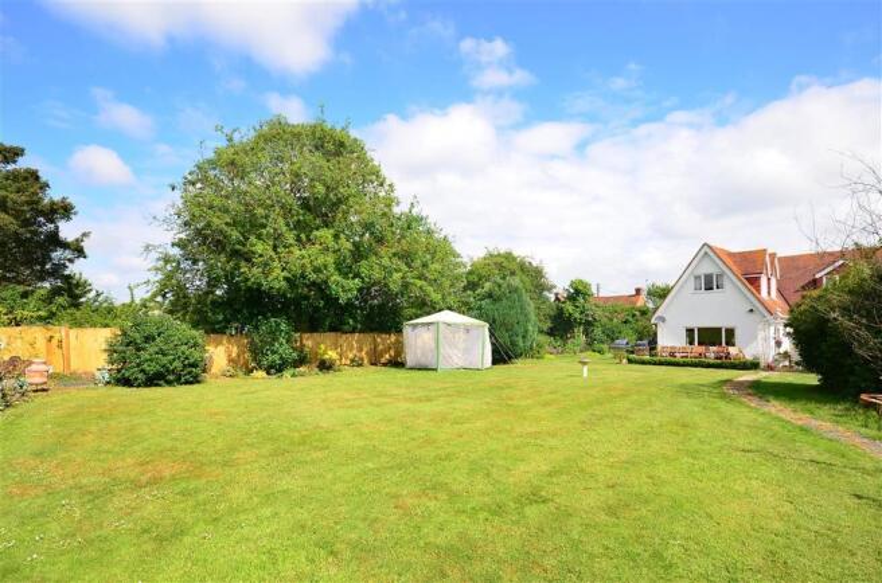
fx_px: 422
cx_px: 441
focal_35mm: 17
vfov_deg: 69.4
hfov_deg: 92.6
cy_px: 292
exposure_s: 1/160
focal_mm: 11.5
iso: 200
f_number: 10
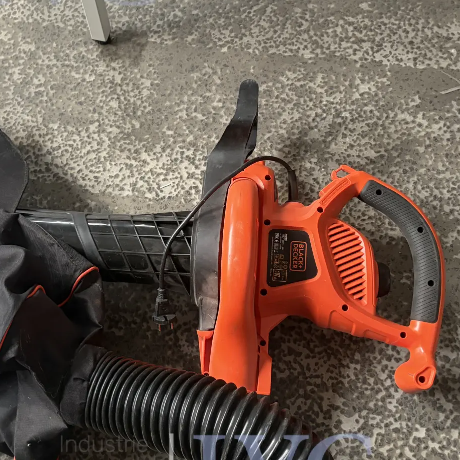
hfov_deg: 34.2
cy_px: 220
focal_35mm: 48
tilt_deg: -66.2
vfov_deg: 35.3
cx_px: 90
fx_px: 722
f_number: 1.6
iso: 400
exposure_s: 1/33
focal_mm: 5.96
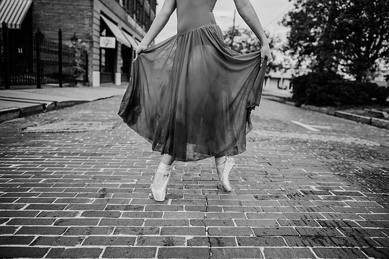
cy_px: 130
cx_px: 197
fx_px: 275
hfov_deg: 70.6
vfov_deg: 50.6
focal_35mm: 25
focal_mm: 24
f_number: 2.2
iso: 160
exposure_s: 1/1250
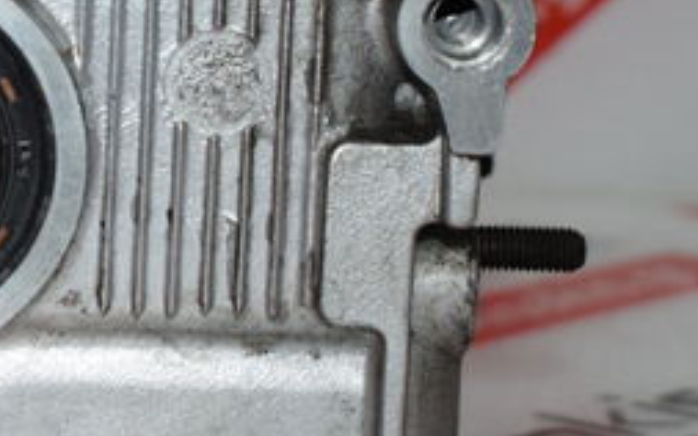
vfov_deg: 7.5
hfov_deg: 11.8
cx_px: -110
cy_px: 211
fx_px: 3328
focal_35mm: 175
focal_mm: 29
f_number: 4.2
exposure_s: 1/160
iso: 500
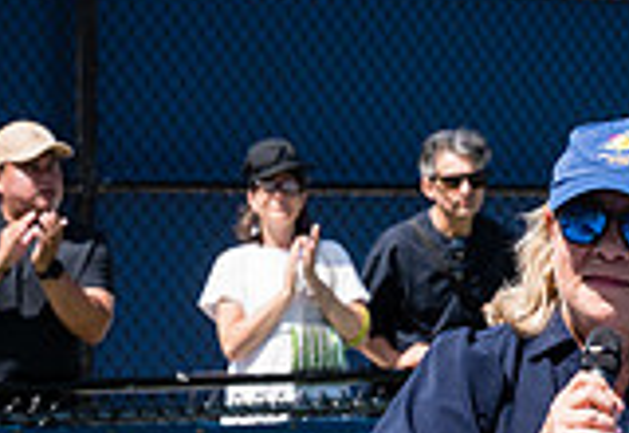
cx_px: 953
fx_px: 4922
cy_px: 449
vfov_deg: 5.0
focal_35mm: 279
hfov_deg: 7.2
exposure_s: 1/1250
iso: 500
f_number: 6.3
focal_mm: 69
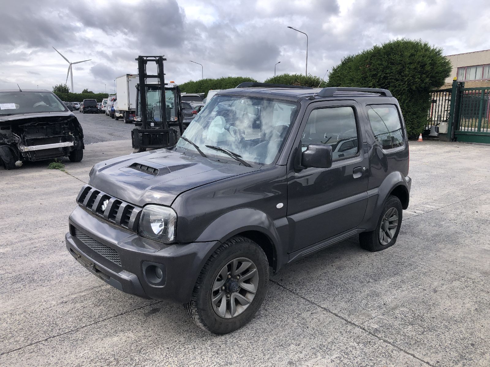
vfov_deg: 49.7
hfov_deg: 63.4
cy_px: 184
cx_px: 245
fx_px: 396
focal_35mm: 28
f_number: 1.8
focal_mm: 3.99
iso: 20
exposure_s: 1/1143
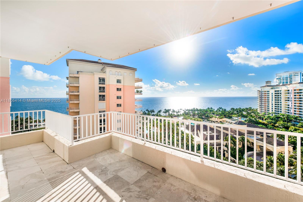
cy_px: 101
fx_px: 118
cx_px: 152
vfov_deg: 81.2
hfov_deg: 104.2
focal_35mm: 14
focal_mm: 14
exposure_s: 1/1250
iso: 100
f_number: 8
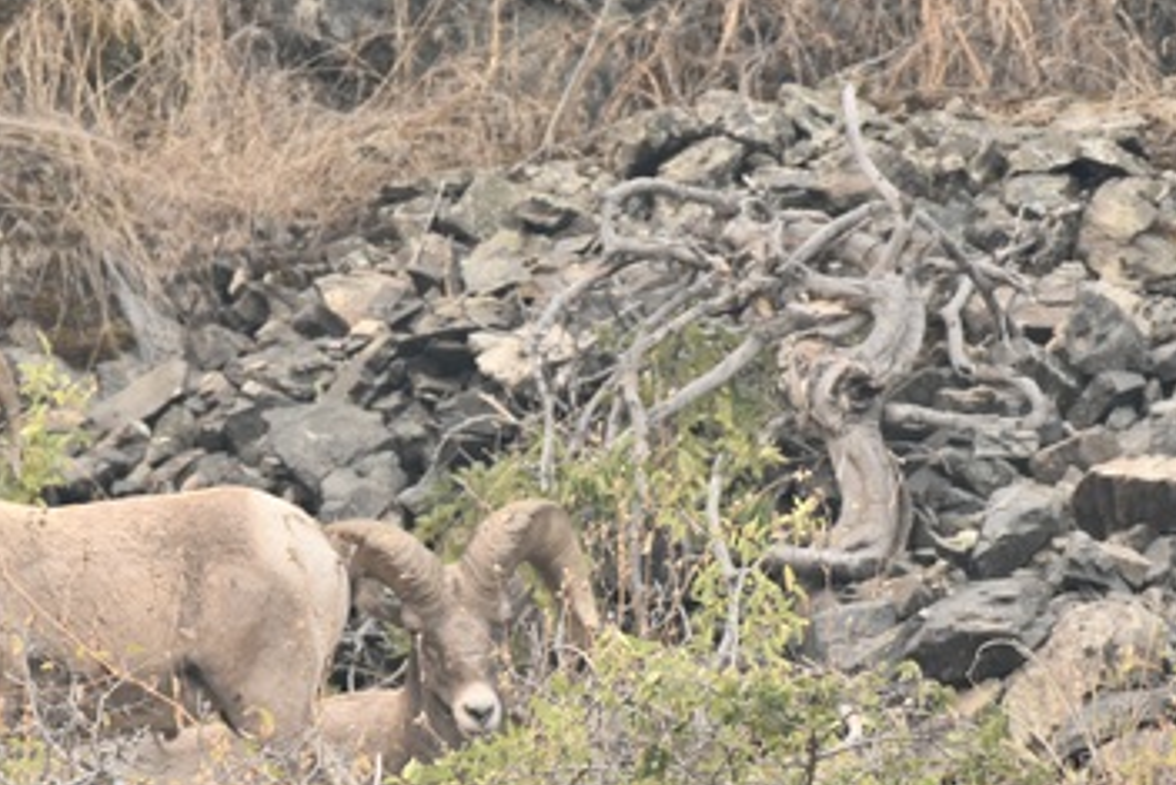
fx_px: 35064
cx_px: 277
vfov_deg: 1.3
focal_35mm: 1073
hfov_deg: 1.9
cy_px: 493
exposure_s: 1/800
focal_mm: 450
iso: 800
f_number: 7.1
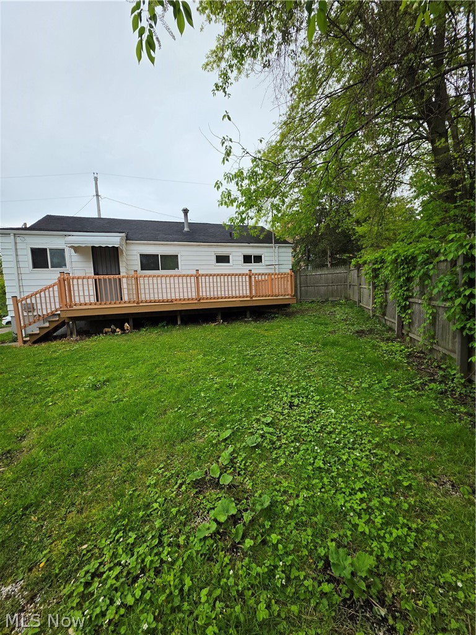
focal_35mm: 13
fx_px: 238
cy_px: 318
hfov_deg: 89.9
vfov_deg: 106.2
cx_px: 238
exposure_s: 1/825
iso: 32
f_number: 1.9
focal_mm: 2.2
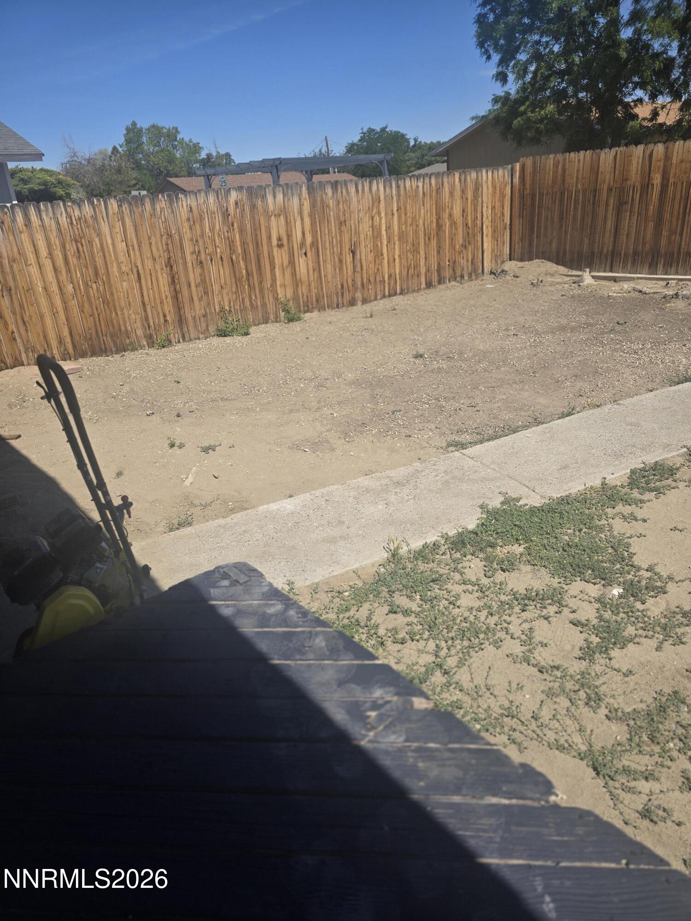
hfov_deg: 58.9
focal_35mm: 23
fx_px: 612
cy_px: 460
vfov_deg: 73.9
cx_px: 346
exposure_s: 1/1038
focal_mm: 6.3
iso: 12
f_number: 1.7
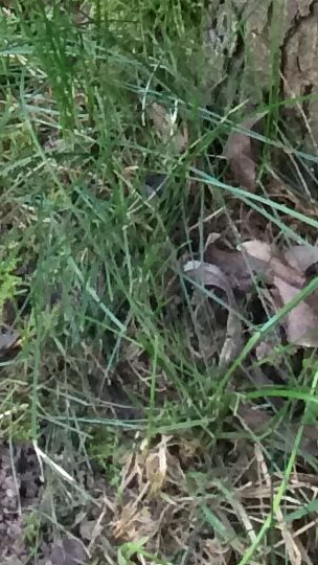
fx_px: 2861
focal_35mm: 191
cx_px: 9
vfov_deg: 10.2
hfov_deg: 6.3
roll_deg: -3.5
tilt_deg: -24.6
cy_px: -650
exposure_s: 1/33
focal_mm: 4.15
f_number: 2.2
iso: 64
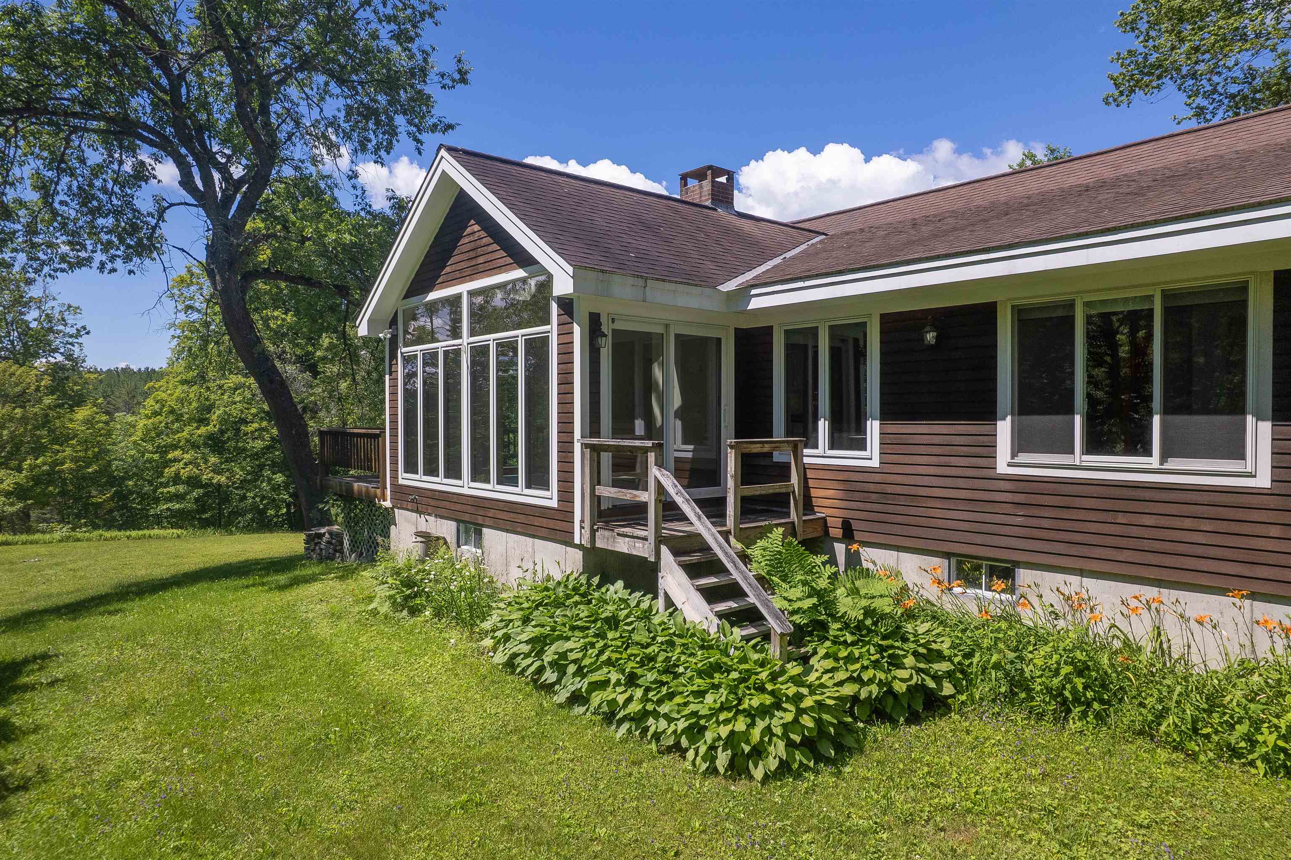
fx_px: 789
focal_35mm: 22
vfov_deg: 57.2
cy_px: 430
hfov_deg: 78.6
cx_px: 646
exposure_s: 1/250
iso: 100
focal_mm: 8.38
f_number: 2.8
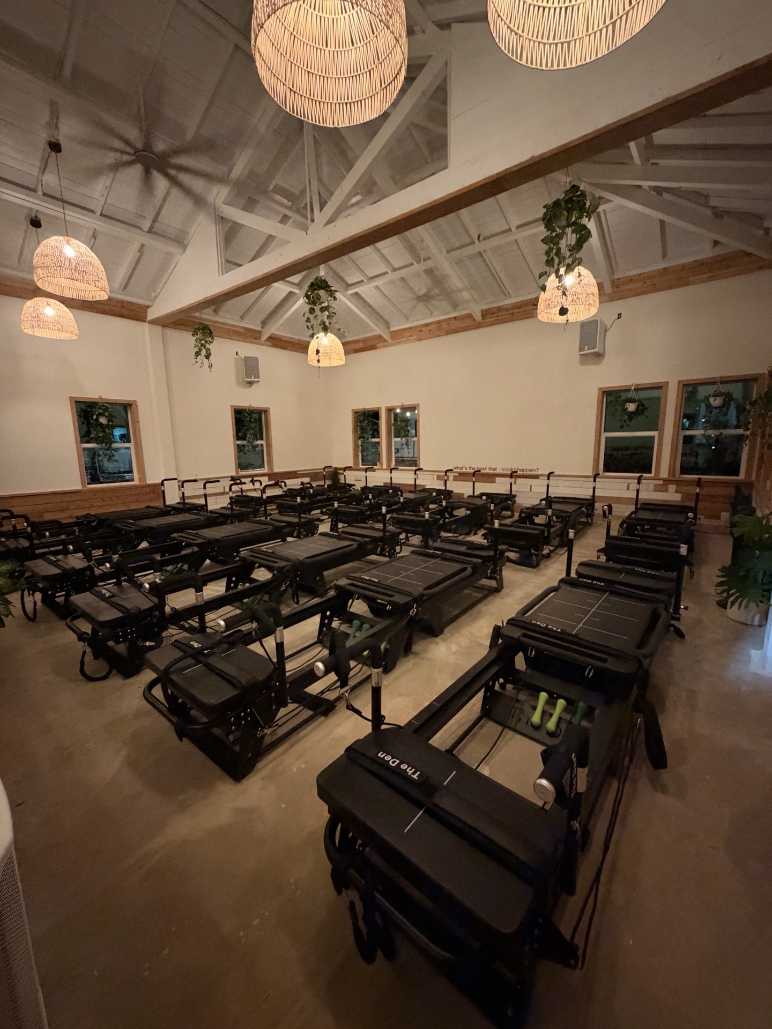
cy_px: 514
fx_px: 416
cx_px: 386
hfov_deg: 85.7
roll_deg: +1.2
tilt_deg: -9.8
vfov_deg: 102.1
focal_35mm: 14
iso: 1600
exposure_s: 1/30
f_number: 2.2
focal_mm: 2.22
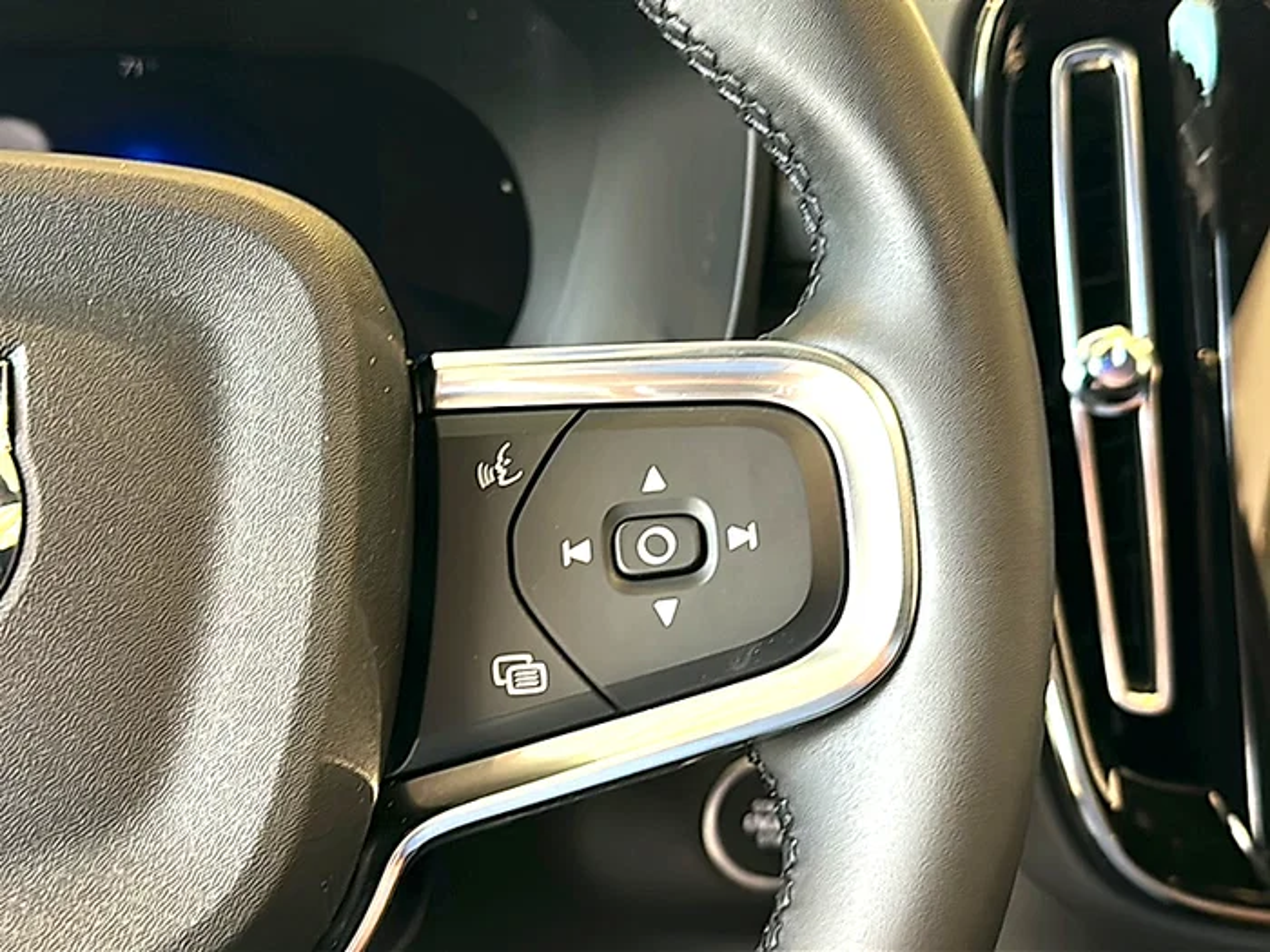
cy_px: 476
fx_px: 1468
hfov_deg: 46.8
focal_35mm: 40
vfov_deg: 36.0
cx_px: 635
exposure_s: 1/40
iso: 320
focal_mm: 6.86
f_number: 1.78
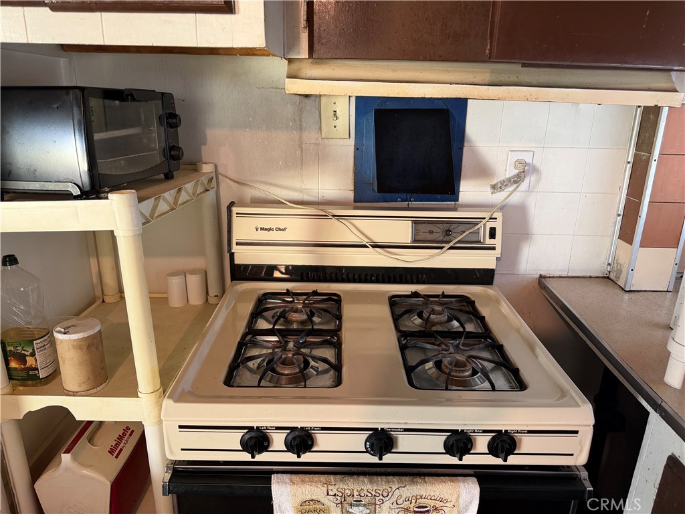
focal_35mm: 24
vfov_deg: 56.8
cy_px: 257
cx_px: 342
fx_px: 475
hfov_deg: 71.6
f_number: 1.78
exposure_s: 1/60
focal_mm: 6.76
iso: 200
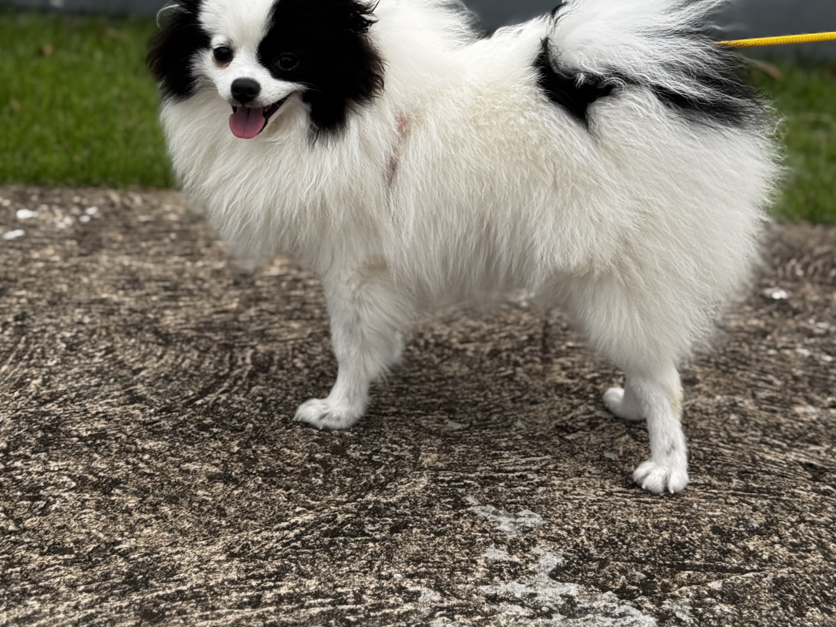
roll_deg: -5.3
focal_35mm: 65
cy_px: 111
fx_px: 1570
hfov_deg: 29.8
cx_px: 422
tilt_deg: -12.6
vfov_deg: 22.2
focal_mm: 6.76
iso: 64
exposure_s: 1/1011
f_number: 1.78
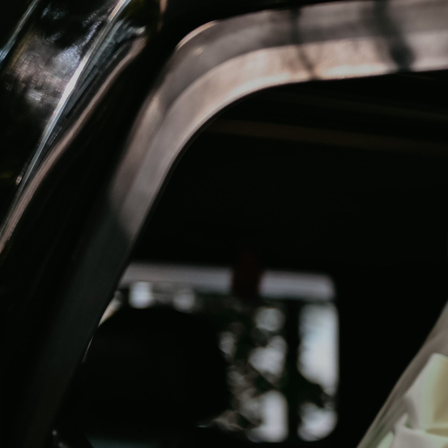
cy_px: 395
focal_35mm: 110
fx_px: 1611
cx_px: 662
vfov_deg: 15.7
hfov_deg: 14.8
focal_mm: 40
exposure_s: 1/800
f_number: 2
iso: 640
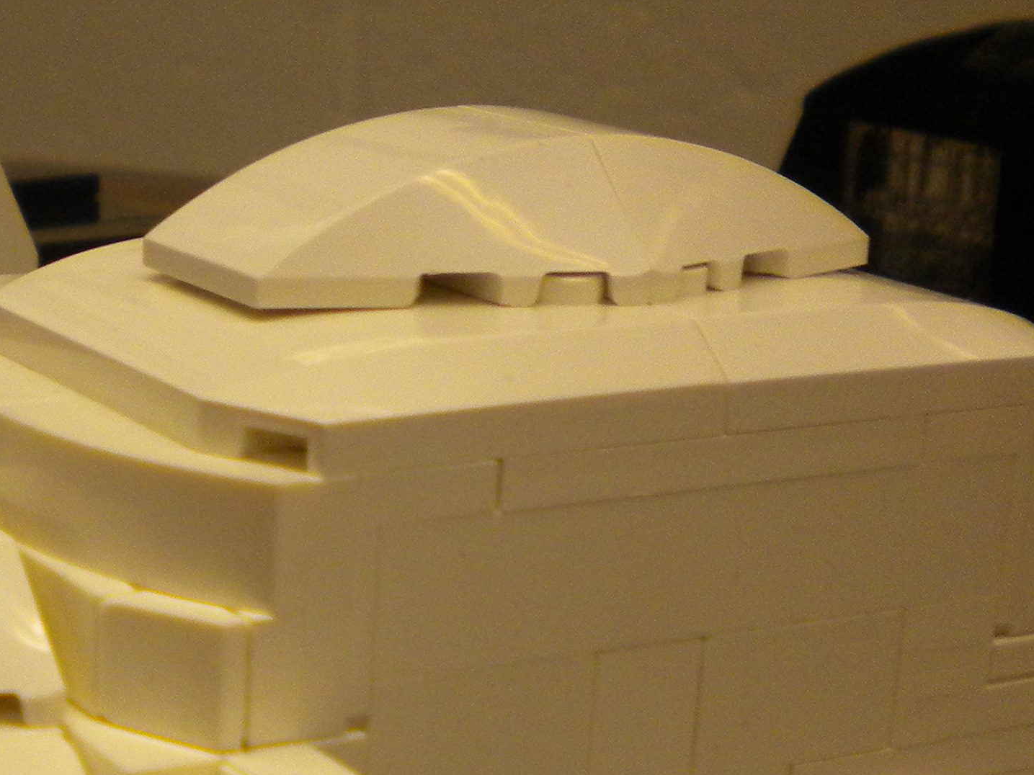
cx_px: -61
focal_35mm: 89
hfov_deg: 21.1
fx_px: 2658
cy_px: 667
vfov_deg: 16.4
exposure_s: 1/59.8
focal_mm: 6.3
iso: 193
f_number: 3.1
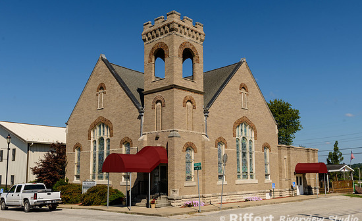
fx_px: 353
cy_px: 124
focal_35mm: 36
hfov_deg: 54.3
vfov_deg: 34.7
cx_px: 176
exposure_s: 1/500
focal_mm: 32
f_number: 8
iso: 100
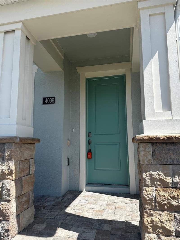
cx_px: 90
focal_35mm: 24
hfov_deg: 56.8
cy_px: 120
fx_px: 166
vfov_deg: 71.6
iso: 80
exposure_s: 1/3717
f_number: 1.78
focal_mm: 6.86
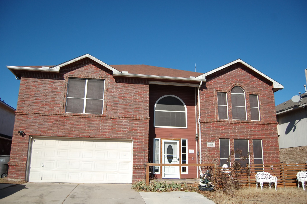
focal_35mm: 28
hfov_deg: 65.5
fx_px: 239
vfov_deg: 46.4
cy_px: 104
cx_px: 154
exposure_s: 1/2500
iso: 200
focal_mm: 18
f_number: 3.5
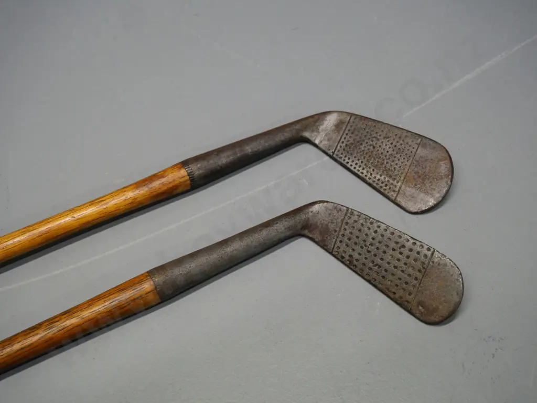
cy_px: 202
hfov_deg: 42.9
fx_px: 683
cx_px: 268
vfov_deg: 32.9
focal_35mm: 44
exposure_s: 1/125
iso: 1600
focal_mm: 22
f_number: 5.6
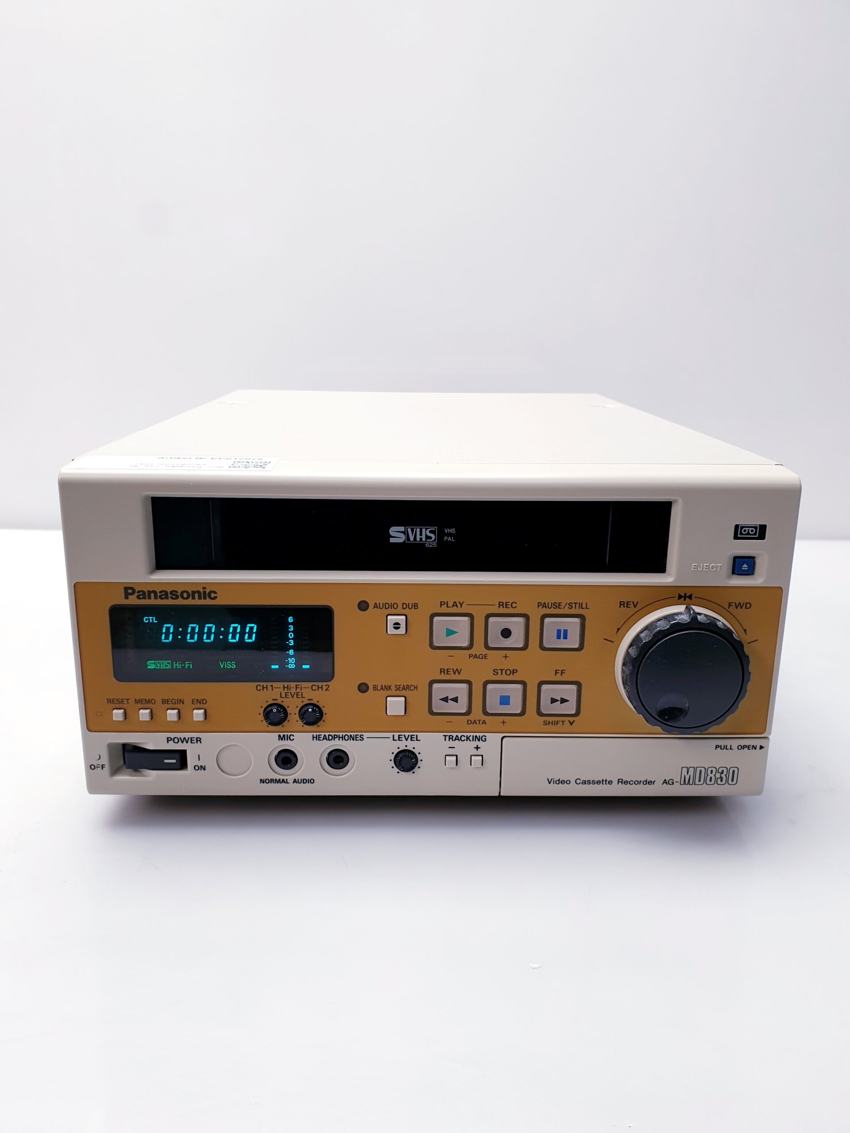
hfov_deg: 53.1
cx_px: 425
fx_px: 851
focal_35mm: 26
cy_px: 566
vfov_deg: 67.3
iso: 80
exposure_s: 1/50
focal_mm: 4.3
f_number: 2.4
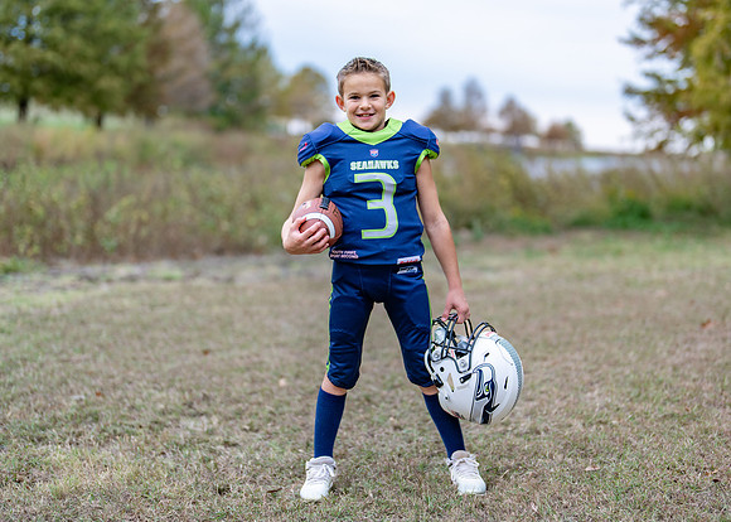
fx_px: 1207
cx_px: 381
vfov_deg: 24.4
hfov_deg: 33.7
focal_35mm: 58
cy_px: 245
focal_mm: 50
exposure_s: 1/500
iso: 100
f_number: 1.2
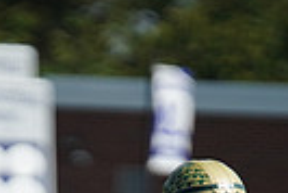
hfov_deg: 1.6
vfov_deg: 1.1
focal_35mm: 1311
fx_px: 10499
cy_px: 352
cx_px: -41
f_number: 2.8
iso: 400
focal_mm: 300
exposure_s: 1/5000
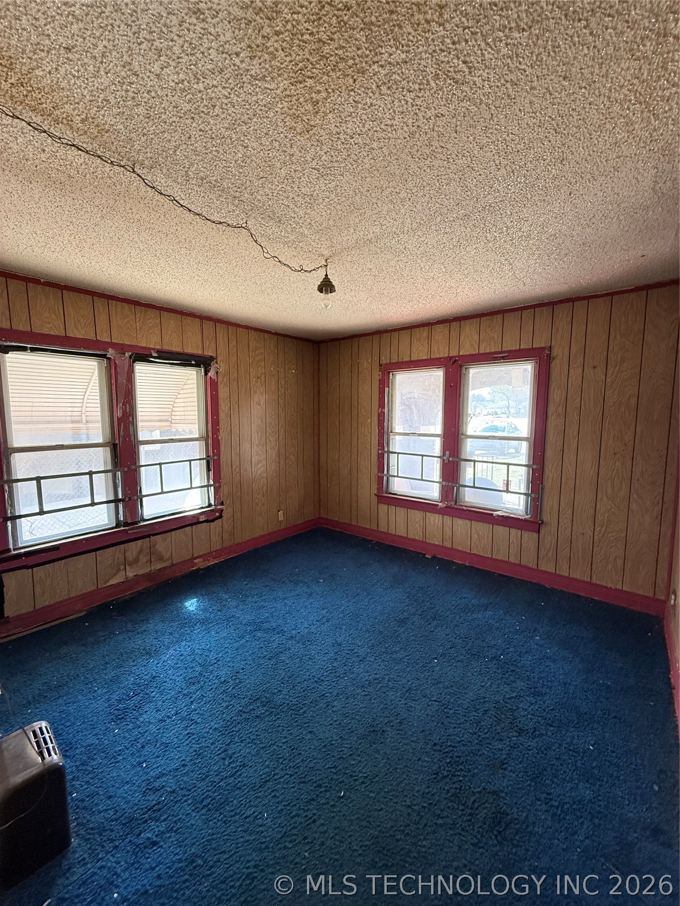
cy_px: 453
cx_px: 340
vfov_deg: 102.1
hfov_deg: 85.7
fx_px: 367
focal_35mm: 14
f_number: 2.2
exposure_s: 1/97
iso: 320
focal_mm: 2.22
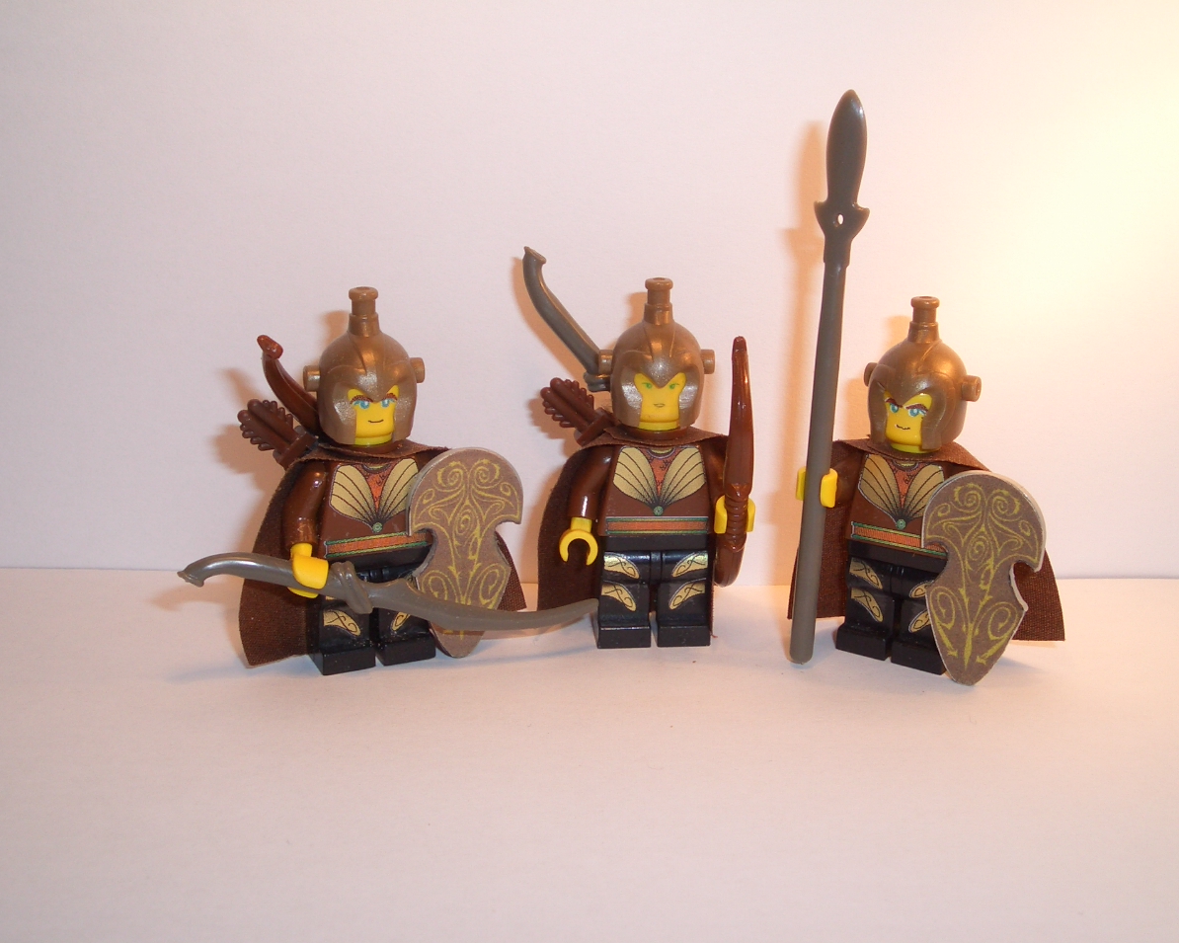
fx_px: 1570
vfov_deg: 33.4
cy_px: 470
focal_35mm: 45
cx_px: 624
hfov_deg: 41.1
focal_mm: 5.7
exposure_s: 1/200
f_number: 4.3
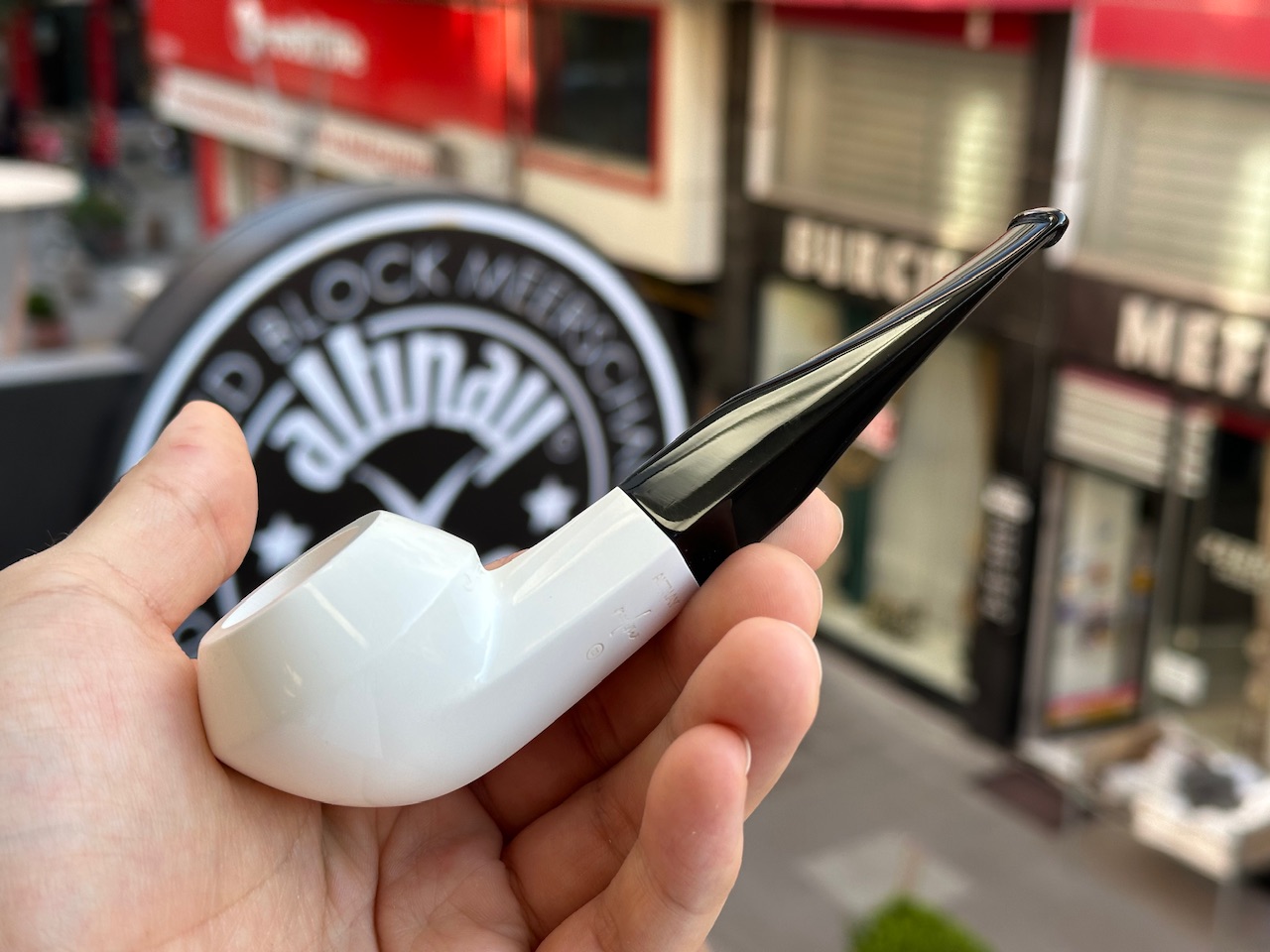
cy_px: 476
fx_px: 1761
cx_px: 635
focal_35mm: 48
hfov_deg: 39.7
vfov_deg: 30.3
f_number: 1.78
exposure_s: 1/363
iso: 64
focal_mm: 6.86
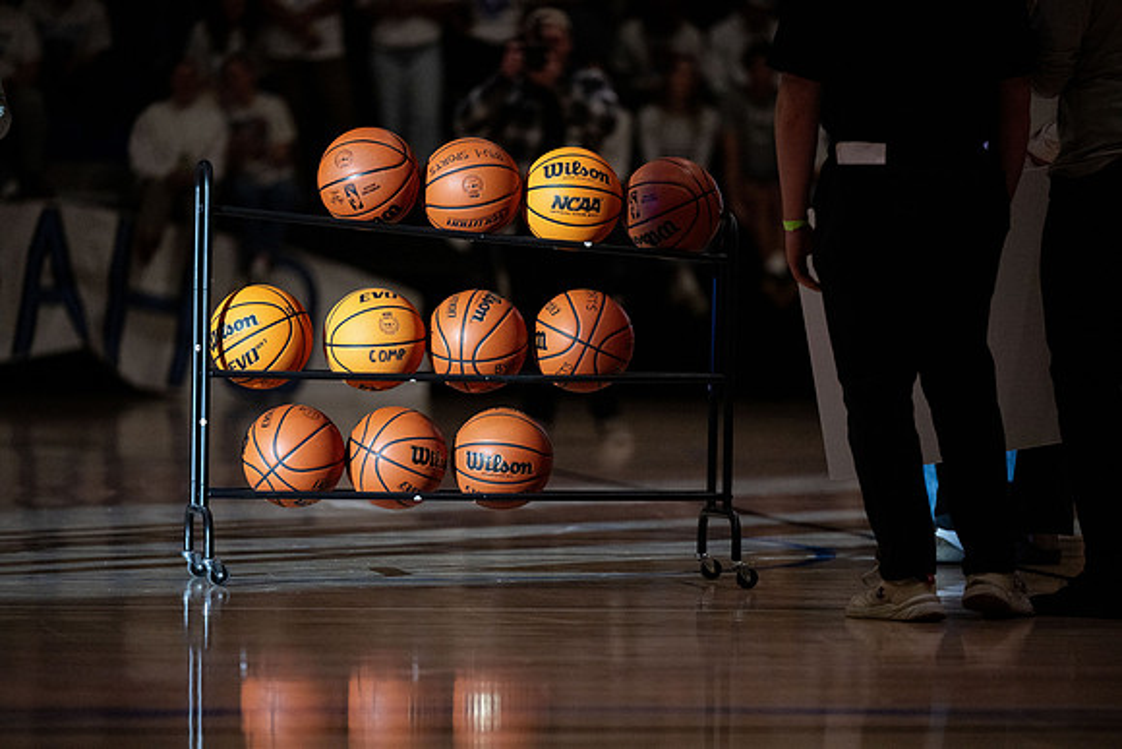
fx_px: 6234
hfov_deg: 10.3
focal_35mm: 200
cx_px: 561
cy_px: 374
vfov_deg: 6.9
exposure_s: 1/2500
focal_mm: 200
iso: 3200
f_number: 2.8
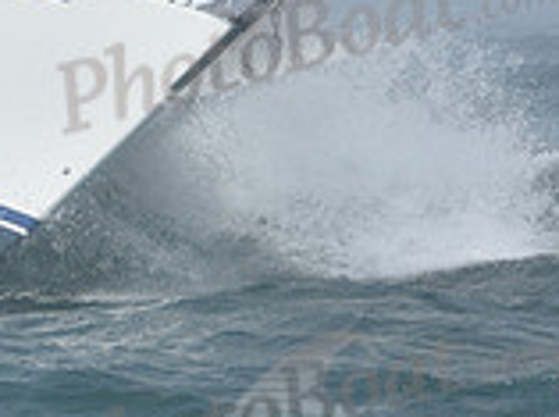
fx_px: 6026
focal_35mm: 374
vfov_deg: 3.9
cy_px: -94
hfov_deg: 5.3
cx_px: -125
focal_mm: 105
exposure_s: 1/800
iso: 320
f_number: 11
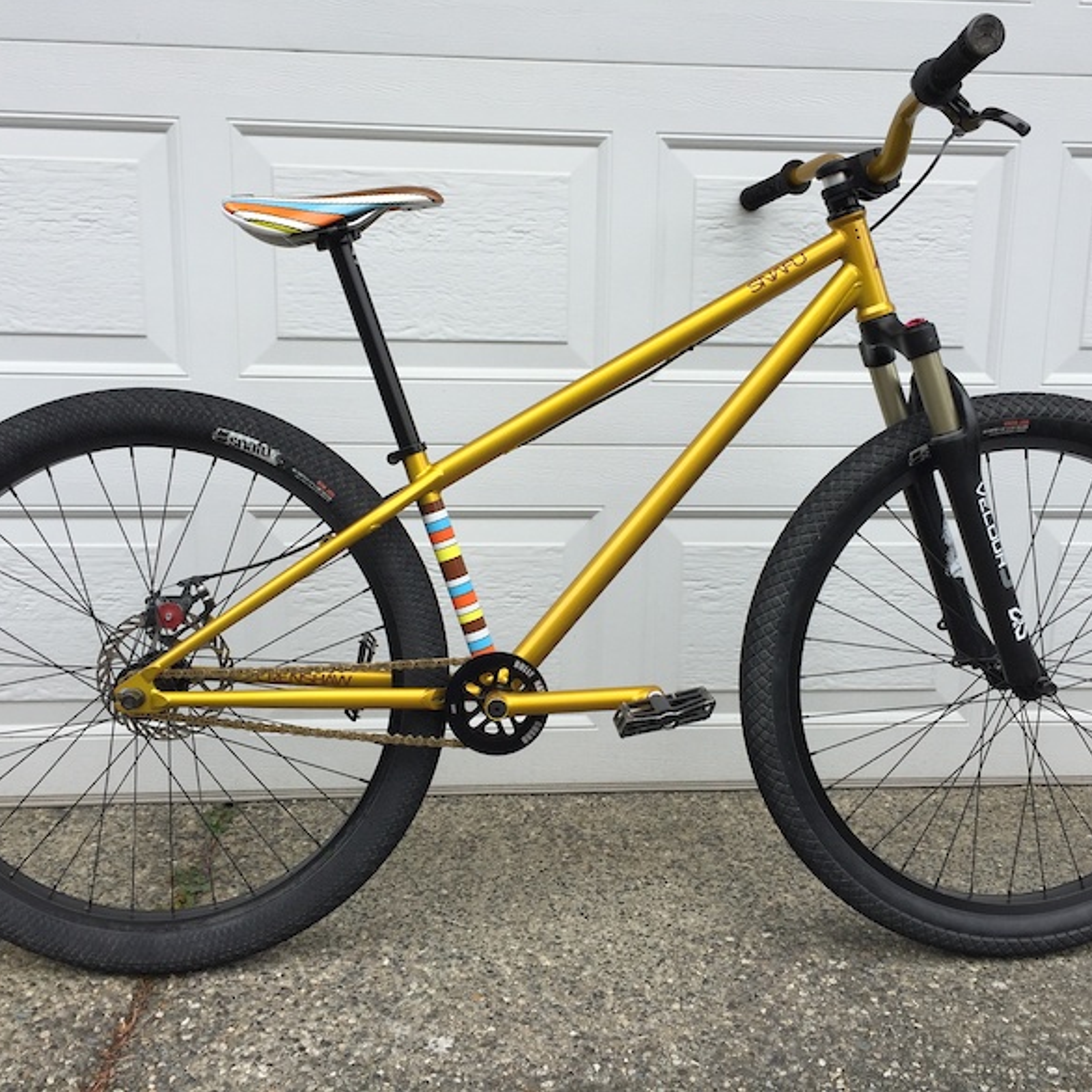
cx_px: 583
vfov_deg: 47.2
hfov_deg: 47.2
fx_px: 1249
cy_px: 535
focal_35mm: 35
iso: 32
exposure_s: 1/557
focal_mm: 4.15
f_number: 2.2
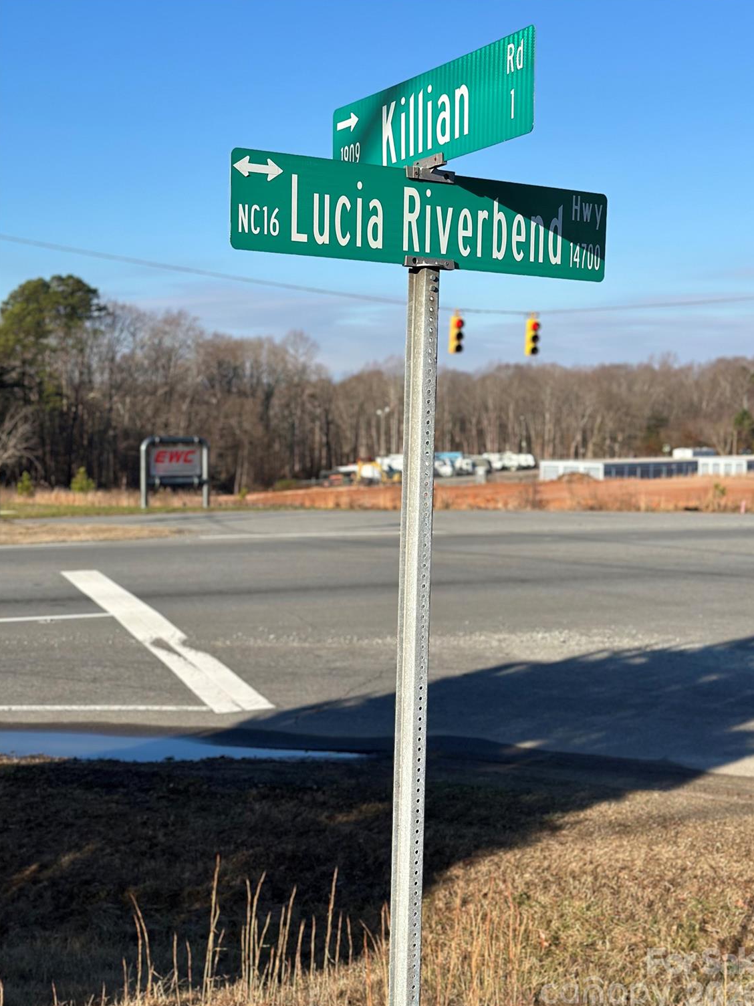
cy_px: 509
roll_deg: -1.7
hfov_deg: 29.7
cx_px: 382
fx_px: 1424
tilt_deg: -2.2
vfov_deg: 38.9
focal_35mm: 49
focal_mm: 6.86
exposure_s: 1/7634
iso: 100
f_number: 1.78
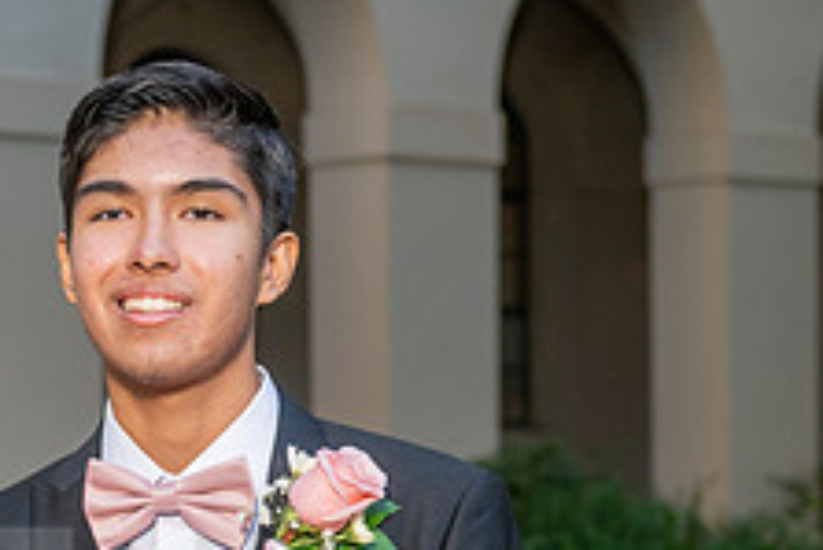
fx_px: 3271
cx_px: -240
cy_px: 615
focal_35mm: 143
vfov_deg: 9.5
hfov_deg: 13.8
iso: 320
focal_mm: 55
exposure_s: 1/200
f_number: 4.5
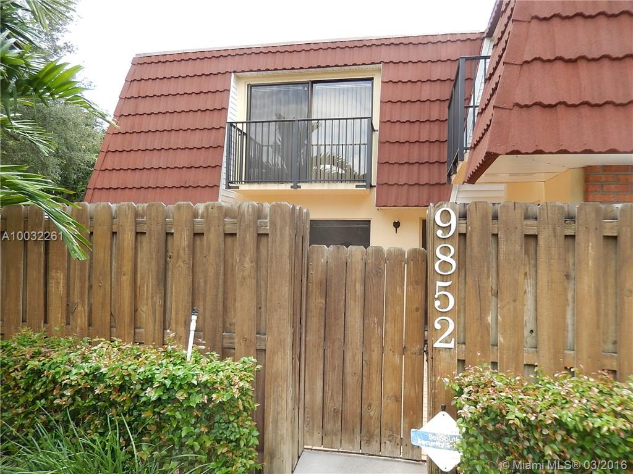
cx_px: 316
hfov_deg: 69.4
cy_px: 237
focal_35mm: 25
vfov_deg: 54.9
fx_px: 457
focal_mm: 4.5
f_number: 3.4
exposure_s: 1/160
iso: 125
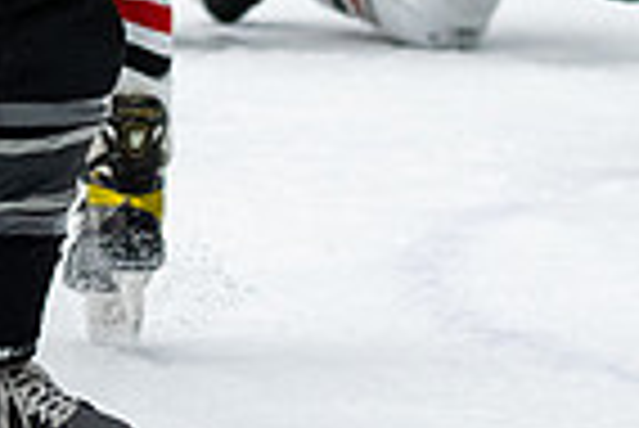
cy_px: -355
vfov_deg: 2.1
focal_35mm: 642
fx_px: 11407
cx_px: -221
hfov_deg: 3.2
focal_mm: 95
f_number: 2.8
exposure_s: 1/640
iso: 1800
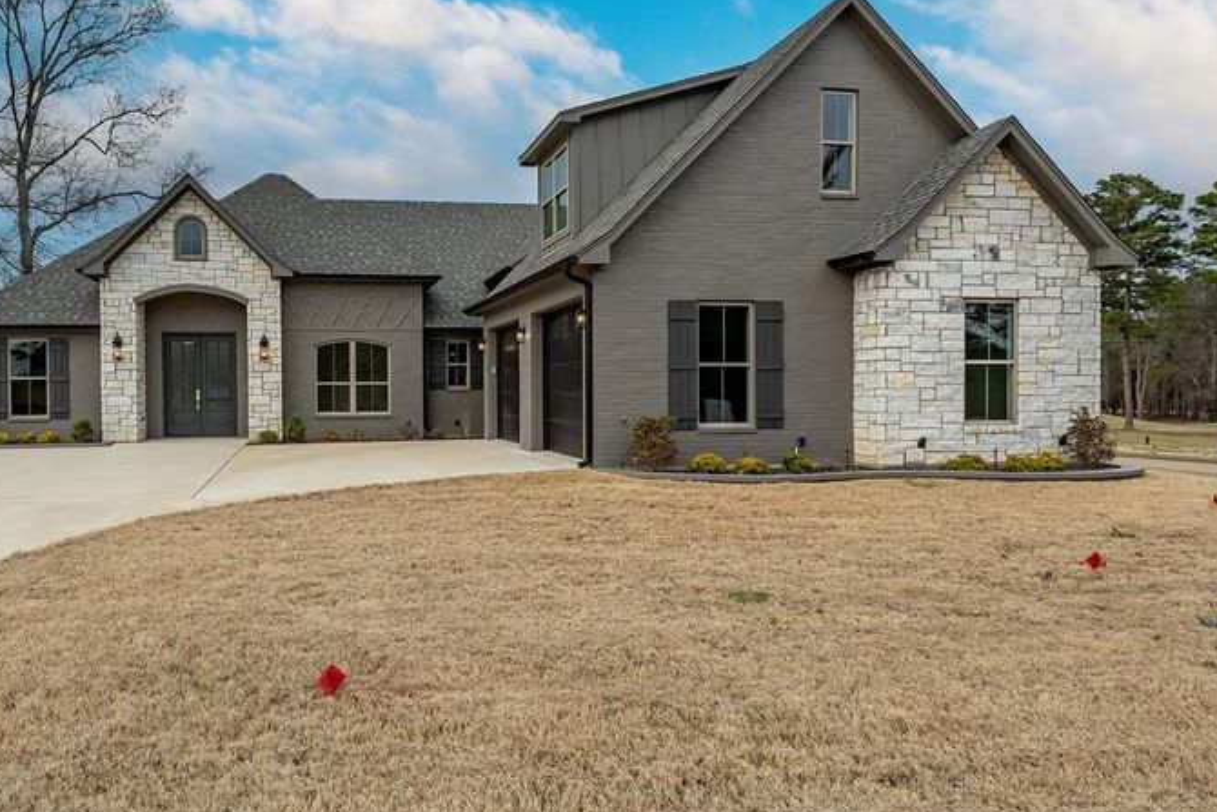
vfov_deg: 49.6
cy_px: 410
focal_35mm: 26
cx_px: 452
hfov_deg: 68.2
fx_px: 879
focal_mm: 17
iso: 800
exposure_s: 1/1600
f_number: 8
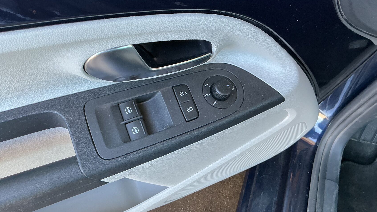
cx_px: 190
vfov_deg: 36.7
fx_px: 320
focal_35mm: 32
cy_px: 98
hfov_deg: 61.0
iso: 100
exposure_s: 1/60
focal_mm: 3
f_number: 1.8
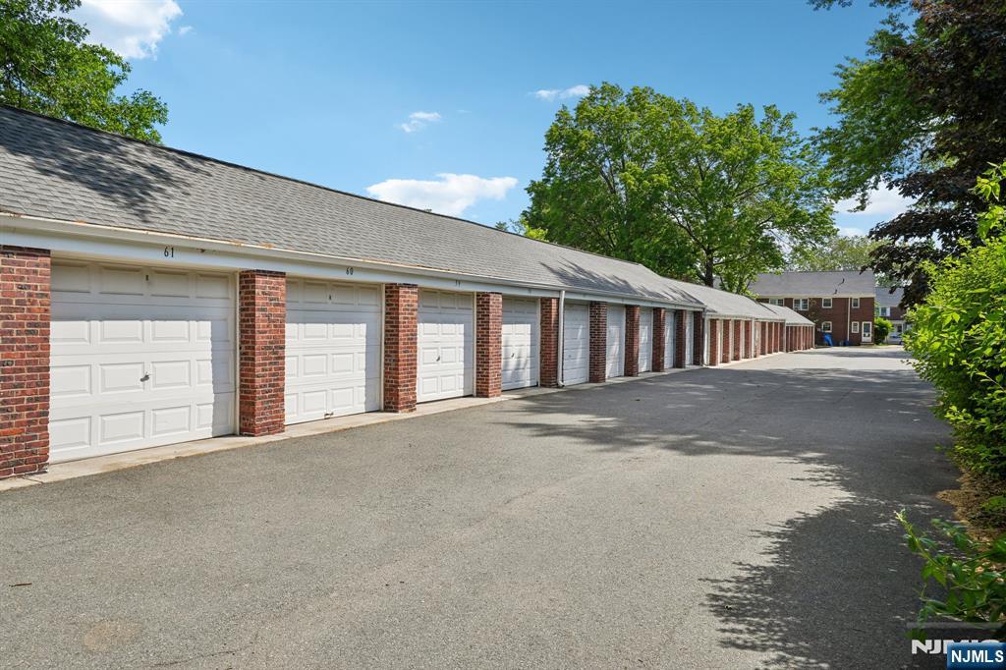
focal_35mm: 25
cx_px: 503
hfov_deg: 71.5
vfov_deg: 51.3
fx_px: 698
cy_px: 335
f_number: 8
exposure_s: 1/400
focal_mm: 25
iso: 125
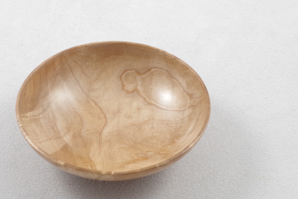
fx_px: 720
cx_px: 113
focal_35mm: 87
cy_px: 67
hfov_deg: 23.3
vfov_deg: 15.7
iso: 1000
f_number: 29
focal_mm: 34
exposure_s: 1/5
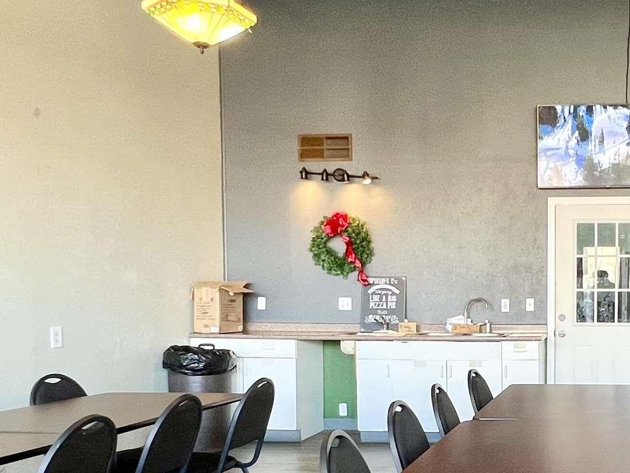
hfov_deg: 43.1
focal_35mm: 40
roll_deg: -0.4
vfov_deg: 35.2
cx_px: 559
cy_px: 354
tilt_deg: -4.2
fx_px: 728
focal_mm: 1.57
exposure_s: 1/60
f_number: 1.8
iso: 125
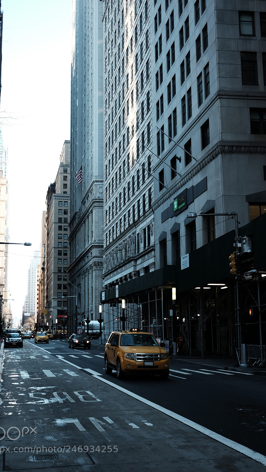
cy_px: 236
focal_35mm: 43
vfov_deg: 47.4
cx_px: 121
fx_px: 539
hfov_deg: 27.7
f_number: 2.8
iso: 250
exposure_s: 1/250
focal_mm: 27
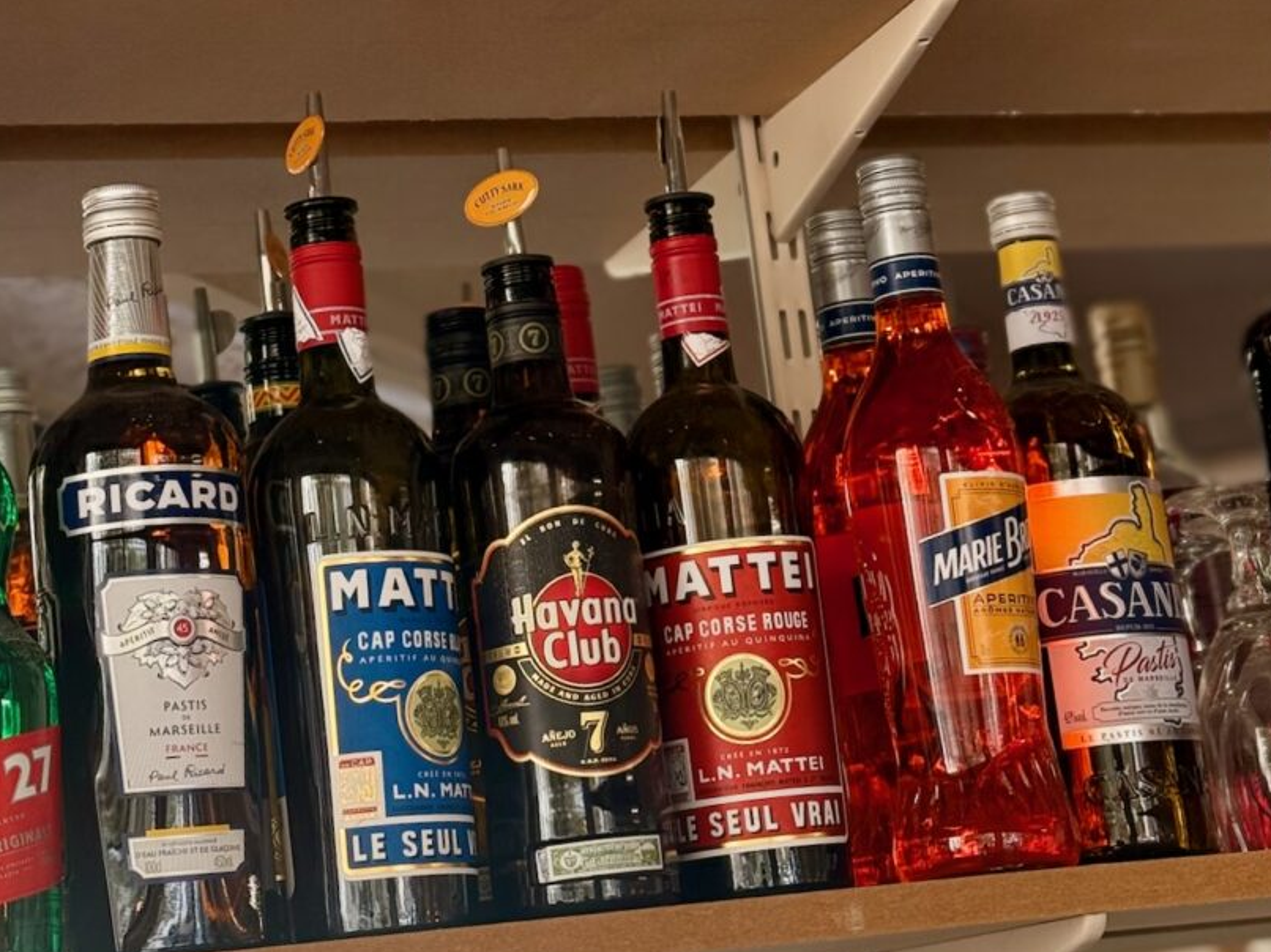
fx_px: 2239
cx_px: 650
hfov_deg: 31.7
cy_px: 468
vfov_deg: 24.0
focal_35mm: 61
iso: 160
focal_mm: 6.76
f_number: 1.78
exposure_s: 1/137
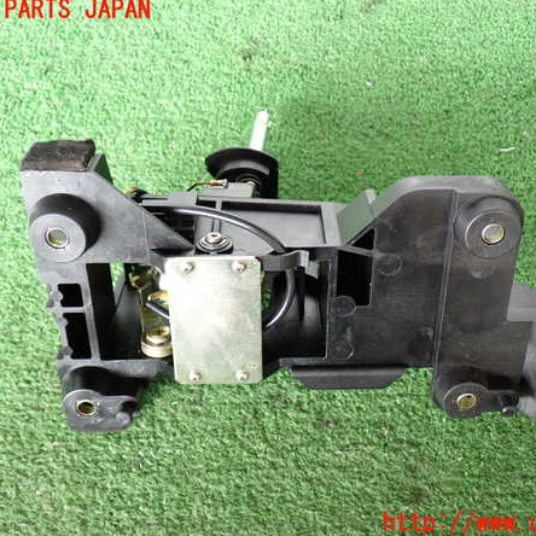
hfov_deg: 39.1
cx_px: 293
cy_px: 267
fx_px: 753
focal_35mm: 43
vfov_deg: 39.2
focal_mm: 6.37
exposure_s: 1/50
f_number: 2.5
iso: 200
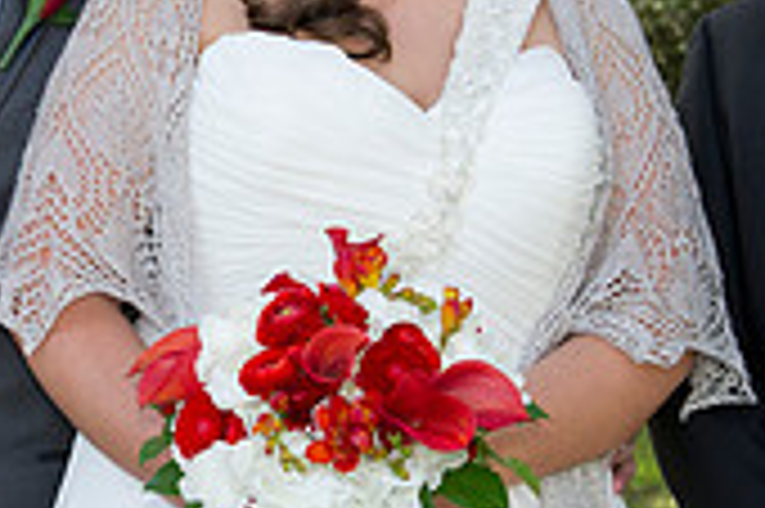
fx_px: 3036
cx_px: 126
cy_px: 274
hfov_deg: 14.3
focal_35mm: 143
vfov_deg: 9.6
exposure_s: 1/200
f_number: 5.6
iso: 320
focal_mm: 42
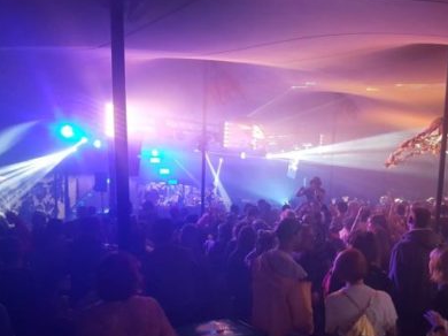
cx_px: 255
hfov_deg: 53.8
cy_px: 214
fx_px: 440
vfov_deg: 41.4
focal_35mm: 34
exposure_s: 1/100
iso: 320
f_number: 1.7
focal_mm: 4.2
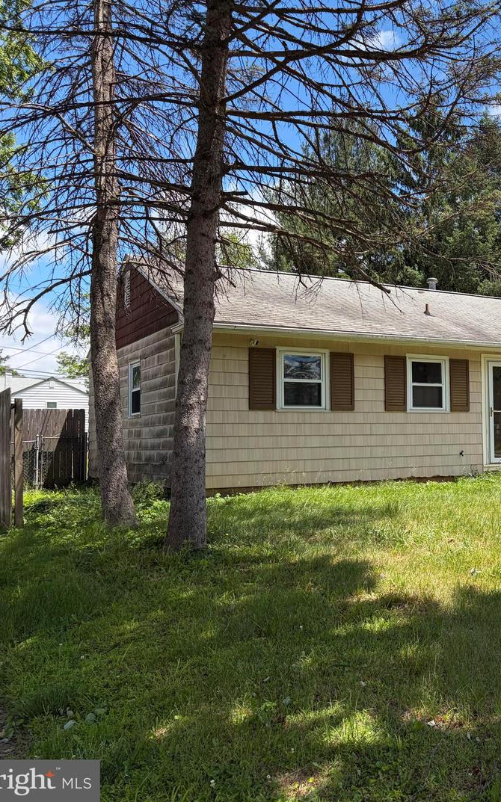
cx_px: 507
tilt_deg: +3.1
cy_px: 399
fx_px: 809
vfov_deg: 52.8
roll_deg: +0.9
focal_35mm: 37
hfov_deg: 31.7
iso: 50
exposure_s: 1/2364
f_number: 1.6
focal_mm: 5.96
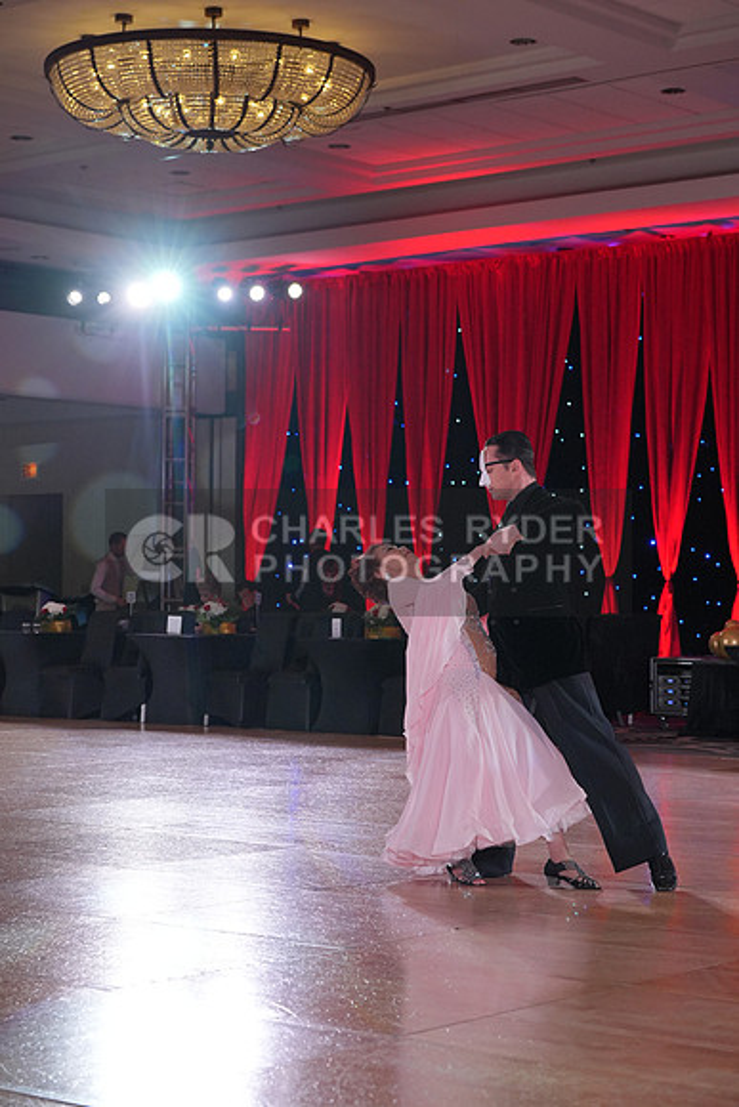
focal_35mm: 70
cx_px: 370
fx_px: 2154
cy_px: 554
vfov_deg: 28.8
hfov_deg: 19.5
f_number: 5
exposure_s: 1/400
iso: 2000
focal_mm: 70
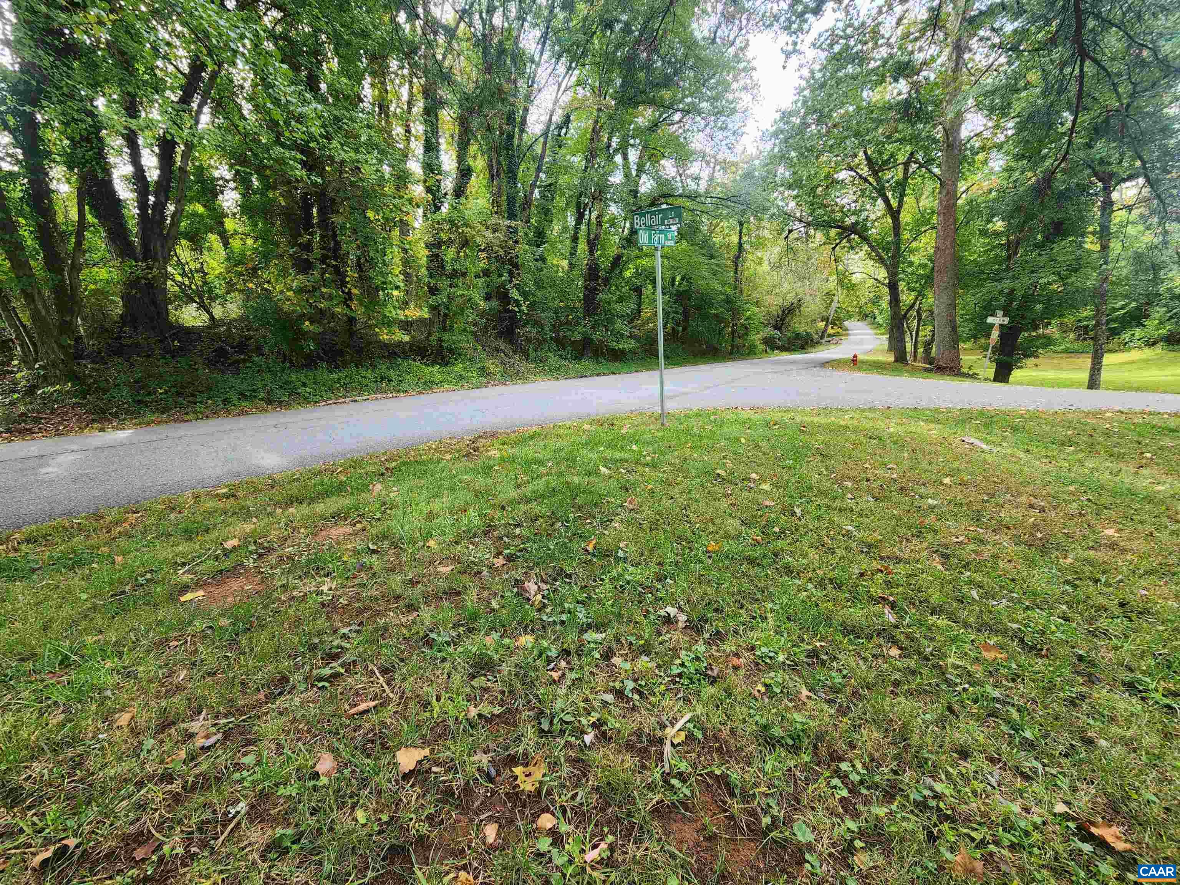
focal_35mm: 13
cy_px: 442
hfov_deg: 106.2
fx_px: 443
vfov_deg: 89.9
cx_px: 590
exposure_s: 1/120
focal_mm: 2.2
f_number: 2.2
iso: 80
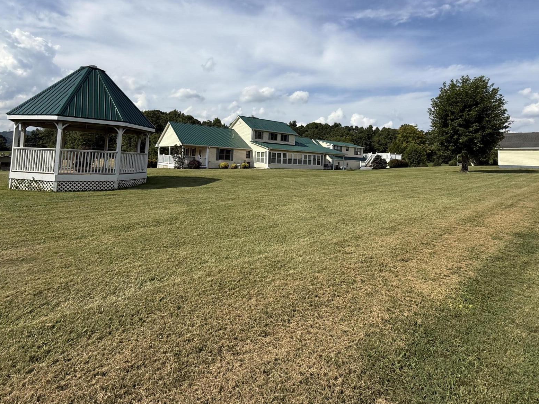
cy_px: 146
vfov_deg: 70.2
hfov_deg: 87.7
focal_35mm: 18
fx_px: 280
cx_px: 254
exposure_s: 1/3460
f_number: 2.2
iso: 50
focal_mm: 2.22
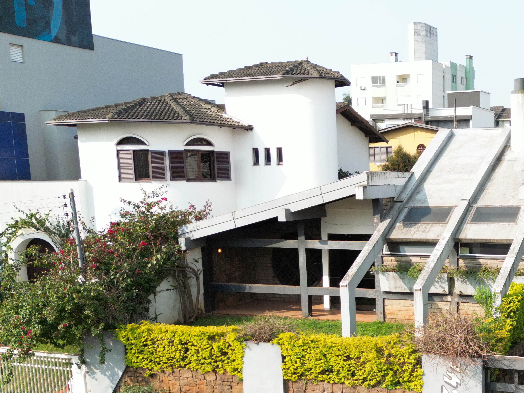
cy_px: 315
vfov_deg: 28.5
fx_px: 757
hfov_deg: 36.2
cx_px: 459
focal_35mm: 50
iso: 130
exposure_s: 1/1000
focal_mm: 6.72
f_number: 1.7
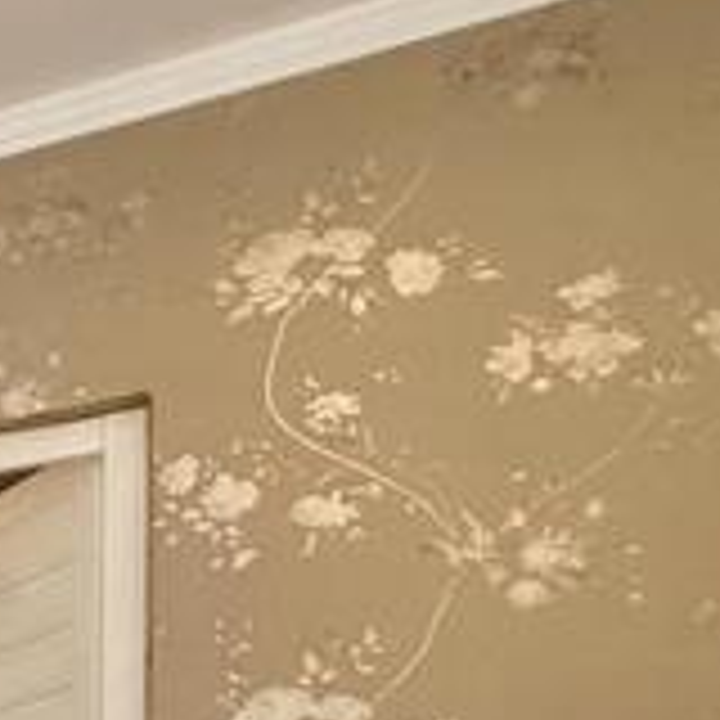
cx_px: -1008
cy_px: 940
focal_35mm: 62
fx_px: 1459
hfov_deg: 15.2
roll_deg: -0.4
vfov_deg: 24.2
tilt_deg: +0.5
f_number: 2.2
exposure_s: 1/99
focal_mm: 2.22
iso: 160
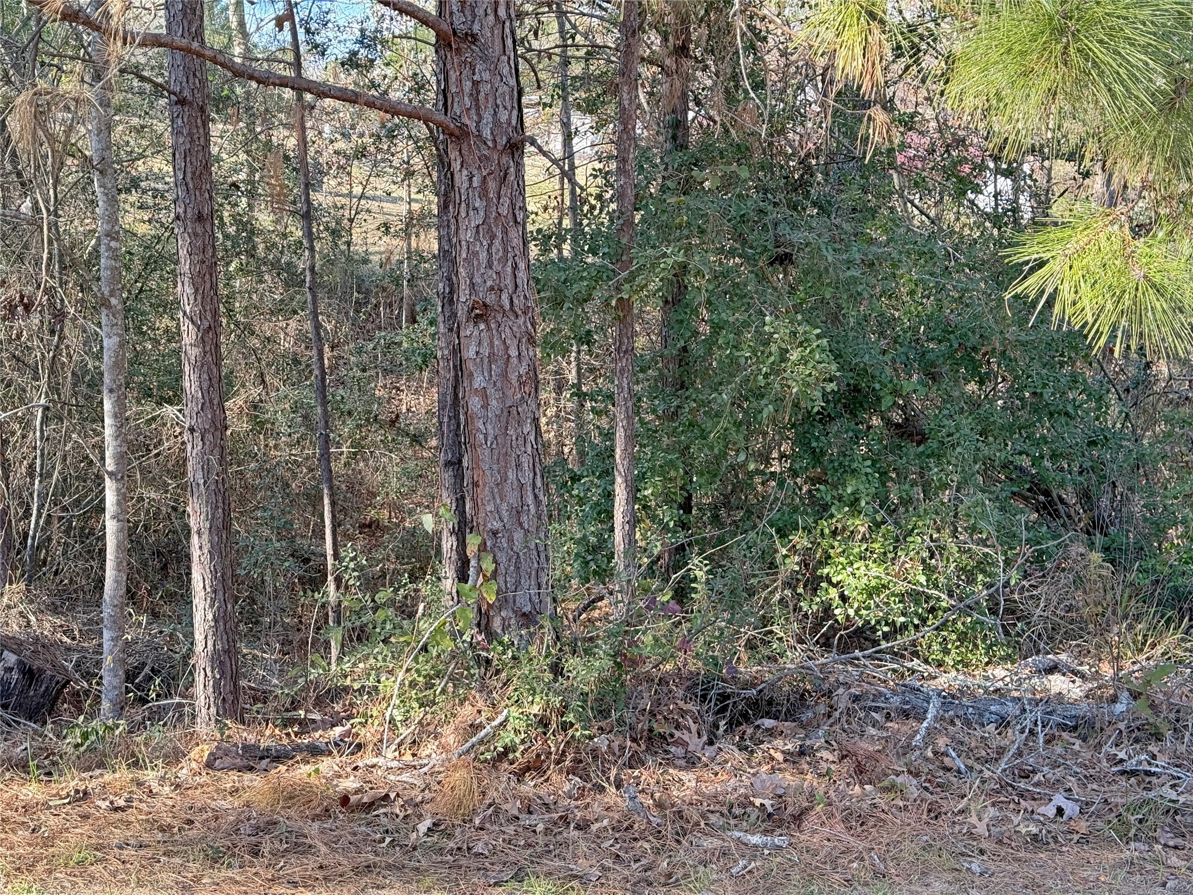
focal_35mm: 48
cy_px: 448
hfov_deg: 39.7
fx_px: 1654
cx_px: 596
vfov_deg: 30.3
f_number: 1.78
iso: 100
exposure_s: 1/371
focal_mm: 6.76
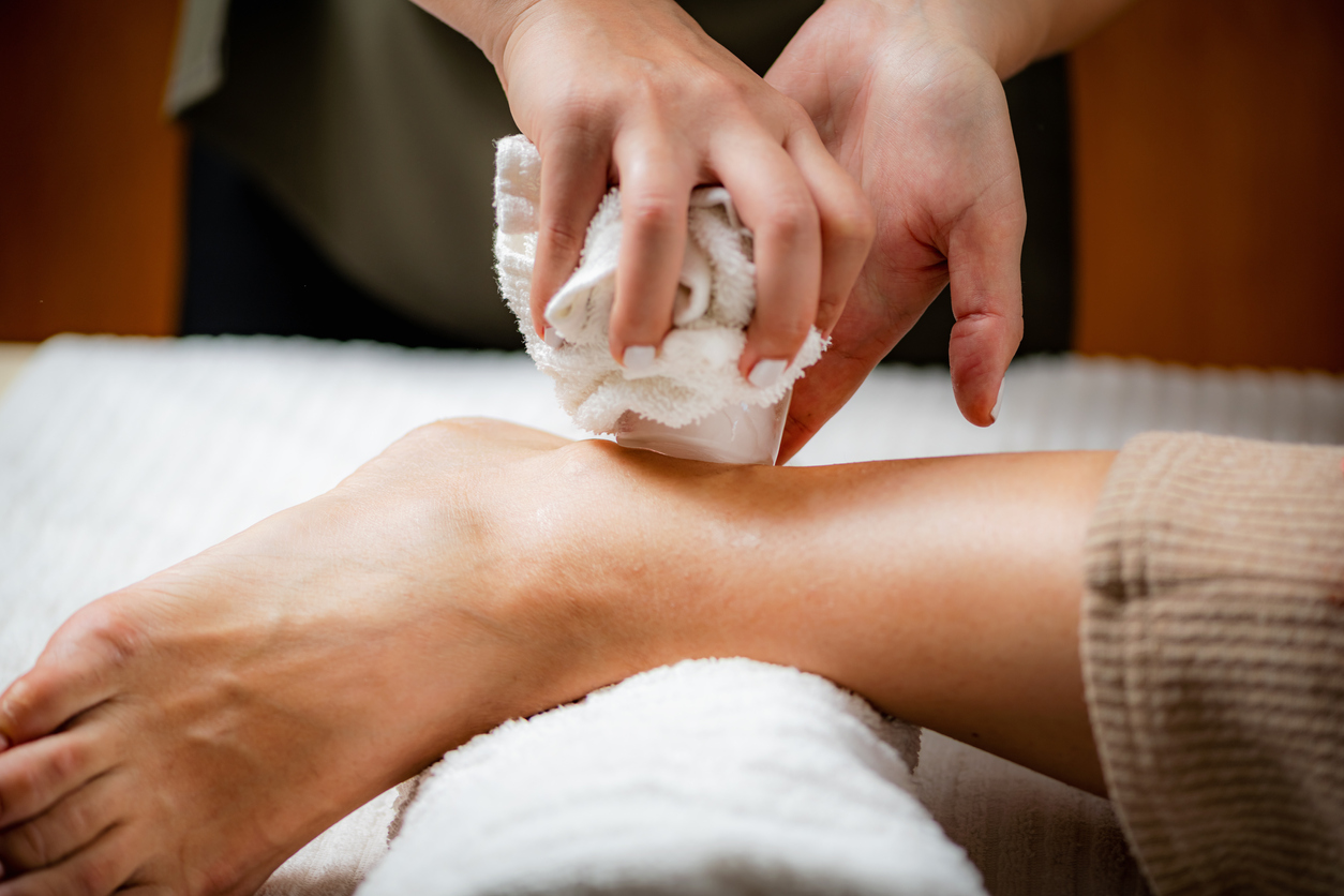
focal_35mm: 105
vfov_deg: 13.0
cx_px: 672
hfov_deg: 19.5
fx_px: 3920
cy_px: 448
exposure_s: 1/200
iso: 64
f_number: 3.5
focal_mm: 105
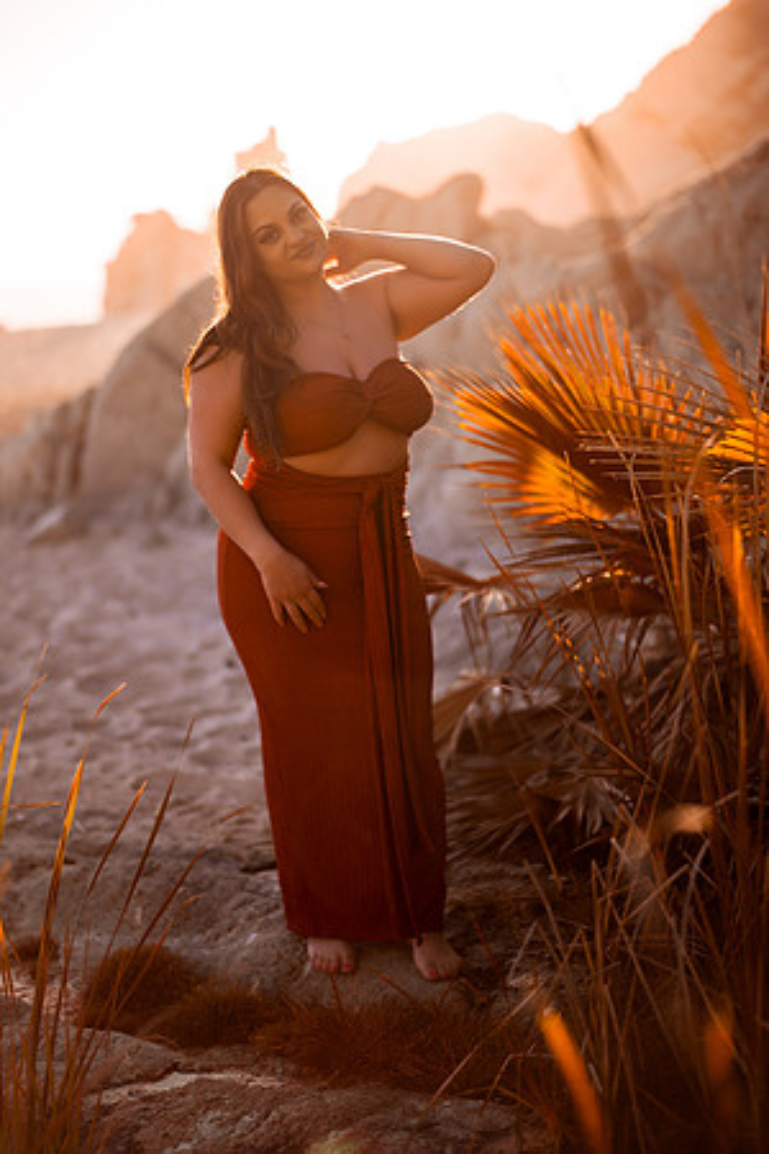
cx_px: 384
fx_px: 1858
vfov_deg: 34.5
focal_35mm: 58
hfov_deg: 23.4
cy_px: 577
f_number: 1.4
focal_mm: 58
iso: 100
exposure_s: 1/3200
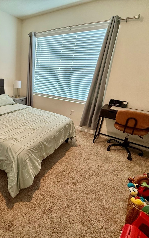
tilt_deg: -22.5
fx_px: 130
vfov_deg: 85.1
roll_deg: -1.5
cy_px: 120
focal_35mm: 20
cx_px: 27
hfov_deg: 54.8
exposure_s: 1/120
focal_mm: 2.22
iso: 320
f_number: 2.2
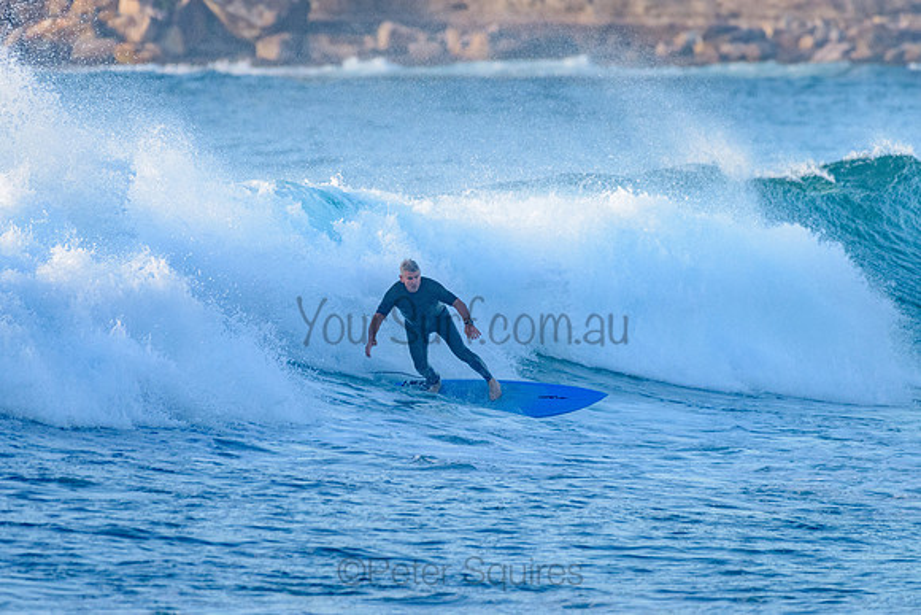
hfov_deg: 3.4
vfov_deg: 2.2
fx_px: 15667
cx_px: 473
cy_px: 239
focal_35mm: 612
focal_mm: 500
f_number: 5.6
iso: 1800
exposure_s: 1/2000
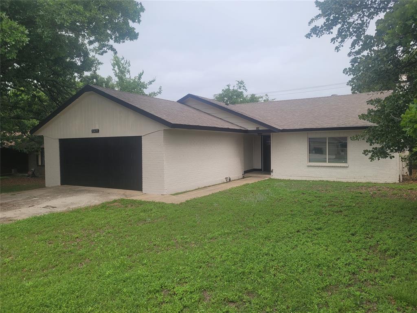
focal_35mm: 26
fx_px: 313
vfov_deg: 53.1
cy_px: 156
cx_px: 208
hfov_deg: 67.3
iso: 40
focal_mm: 5.4
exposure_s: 1/2289
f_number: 1.8
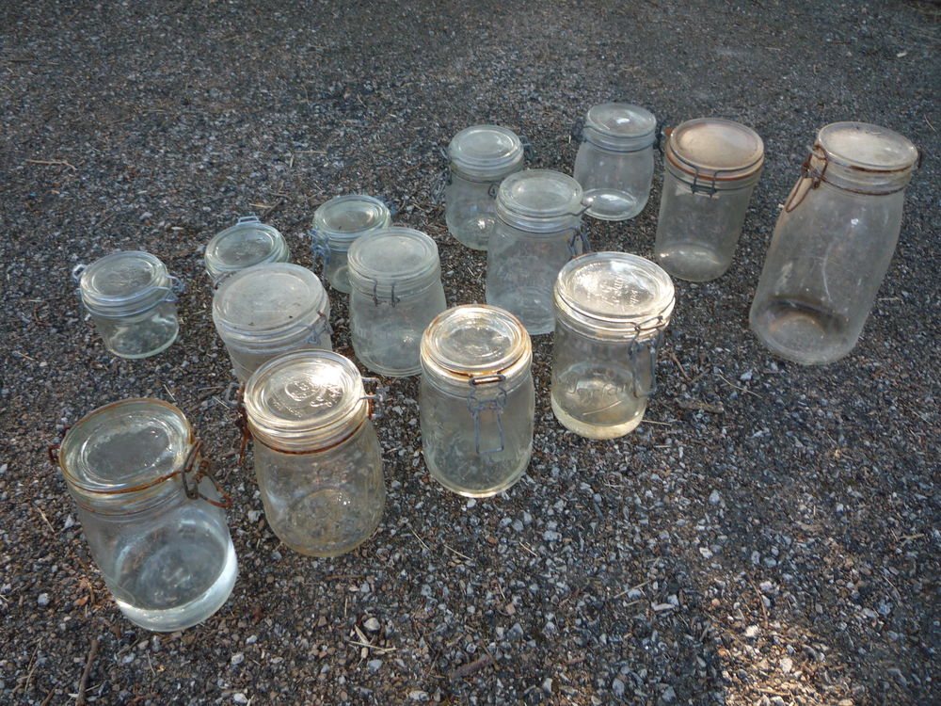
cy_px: 353
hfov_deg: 60.0
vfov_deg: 46.8
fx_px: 816
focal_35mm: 30
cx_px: 470
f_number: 3.3
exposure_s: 1/80
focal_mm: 5.2
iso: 100
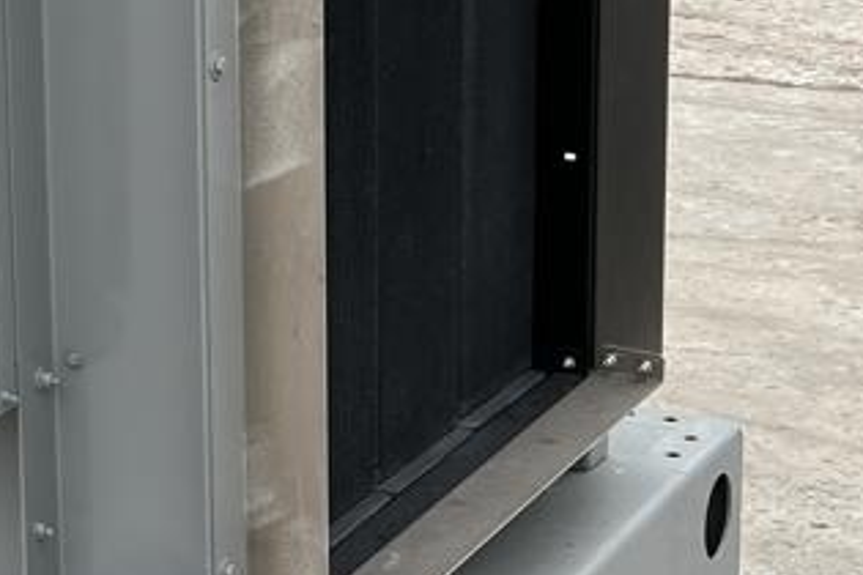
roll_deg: +0.5
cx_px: -411
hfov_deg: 16.9
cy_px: 82
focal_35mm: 110
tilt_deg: -11.6
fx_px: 2637
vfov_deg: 12.4
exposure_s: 1/192
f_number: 1.5
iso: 50
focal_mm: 5.7
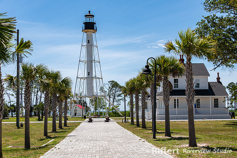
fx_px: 362
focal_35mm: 55
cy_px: 79
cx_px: 118
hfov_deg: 36.2
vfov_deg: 24.6
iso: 64
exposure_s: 1/160
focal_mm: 55
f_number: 8
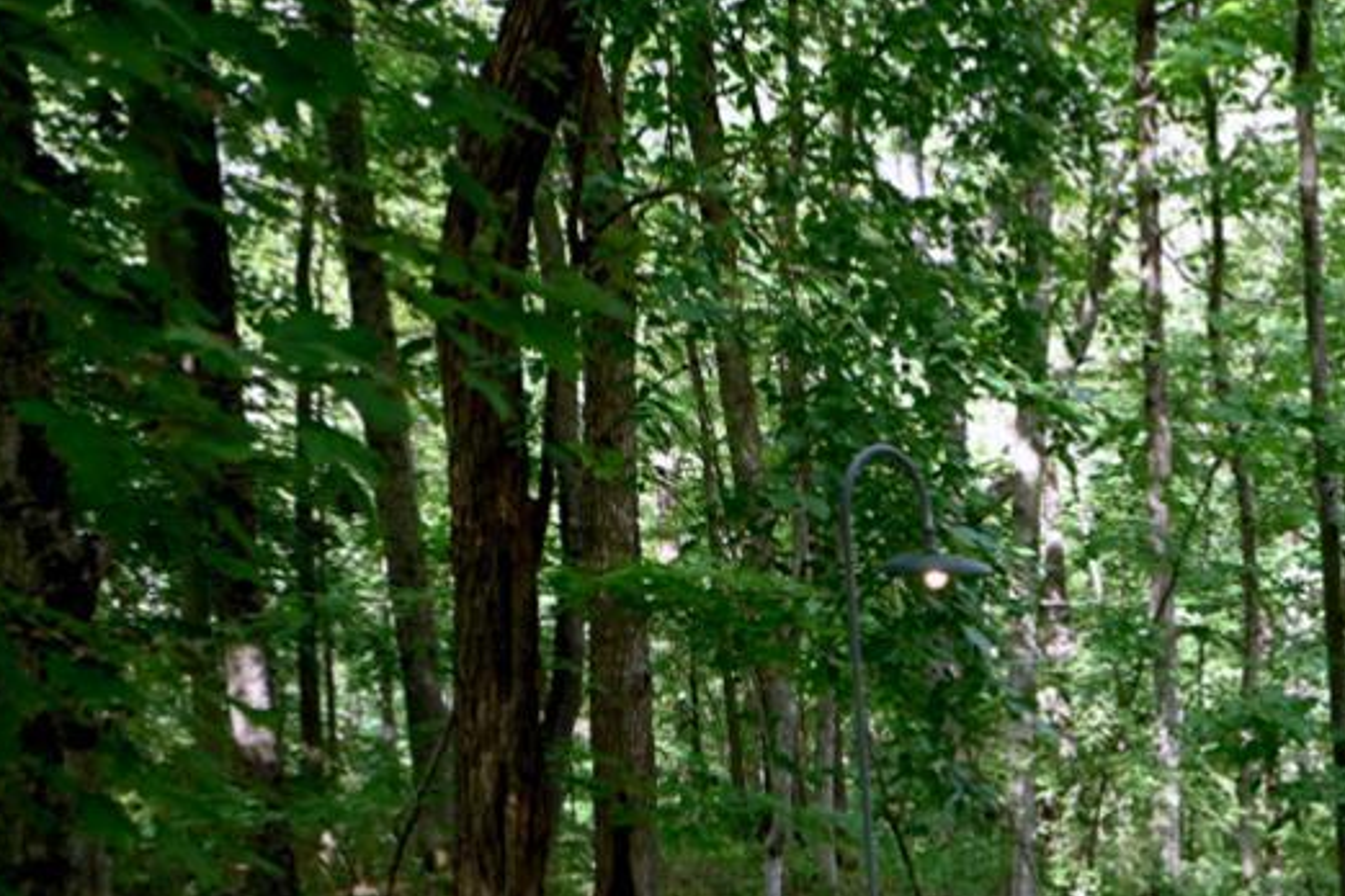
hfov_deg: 25.6
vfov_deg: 19.1
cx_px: 1690
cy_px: 927
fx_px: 2578
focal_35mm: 69
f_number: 3.2
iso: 63
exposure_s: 1/50
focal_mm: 24
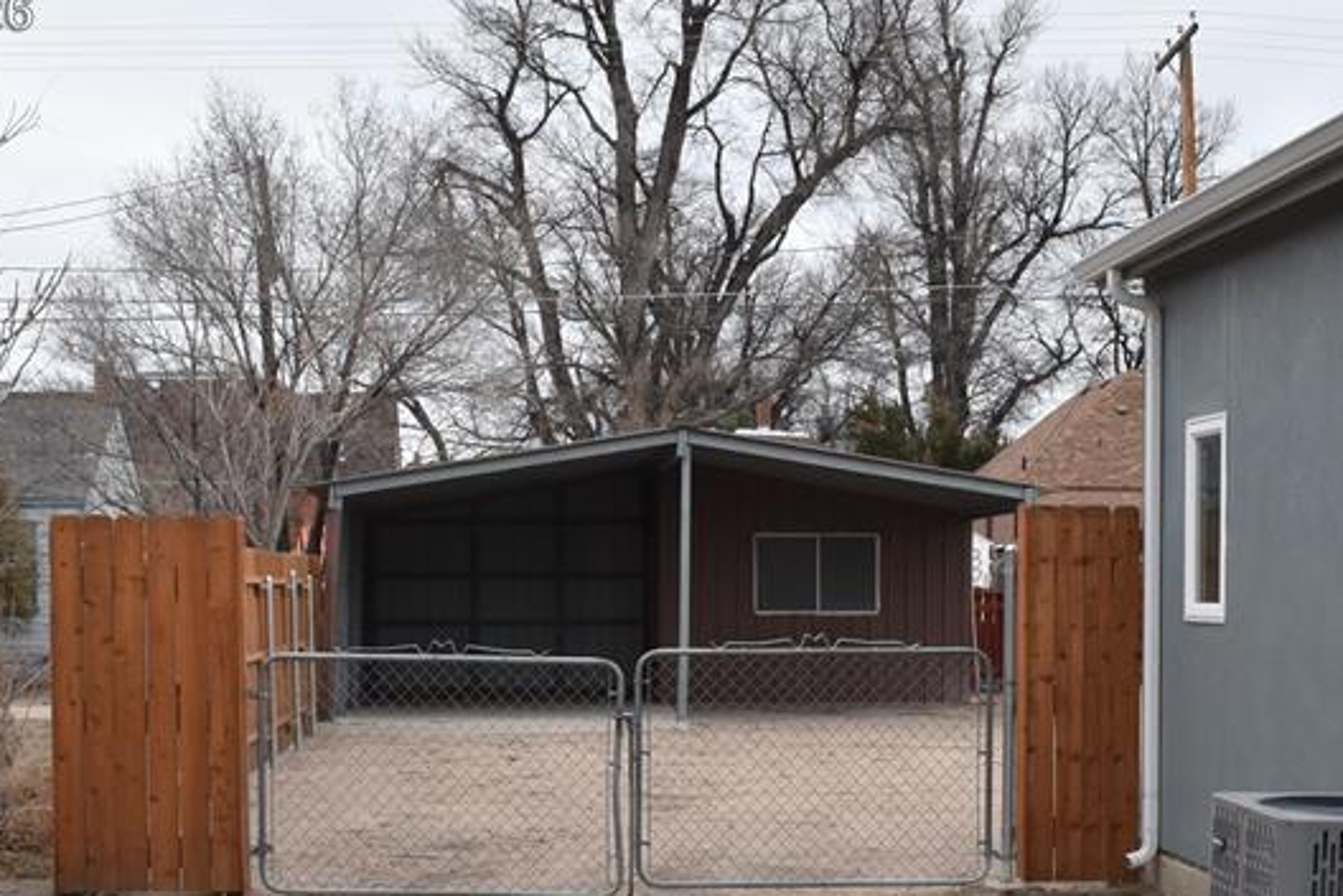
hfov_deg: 31.3
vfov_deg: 20.9
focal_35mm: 64
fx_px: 2387
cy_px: 759
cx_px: 837
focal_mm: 22
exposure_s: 1/400
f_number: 16
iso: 800
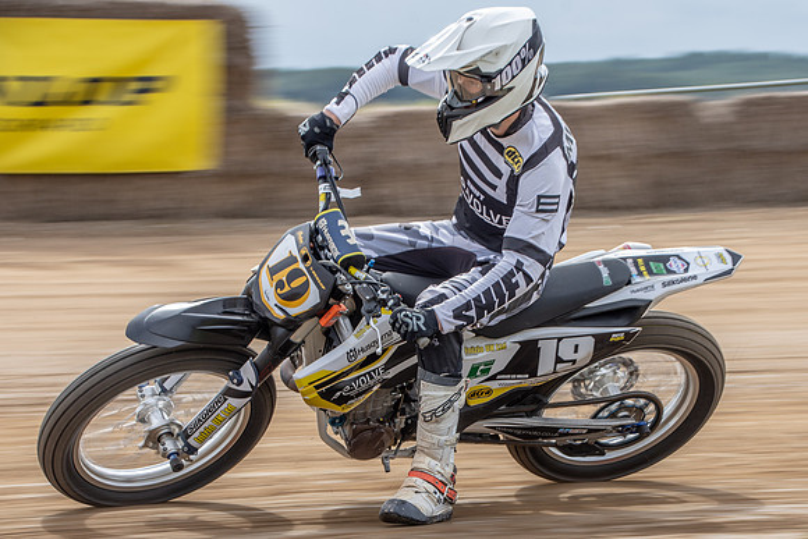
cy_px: 298
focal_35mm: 170
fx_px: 3810
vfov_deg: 8.1
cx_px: 455
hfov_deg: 12.1
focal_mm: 98
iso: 125
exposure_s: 1/125
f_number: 10
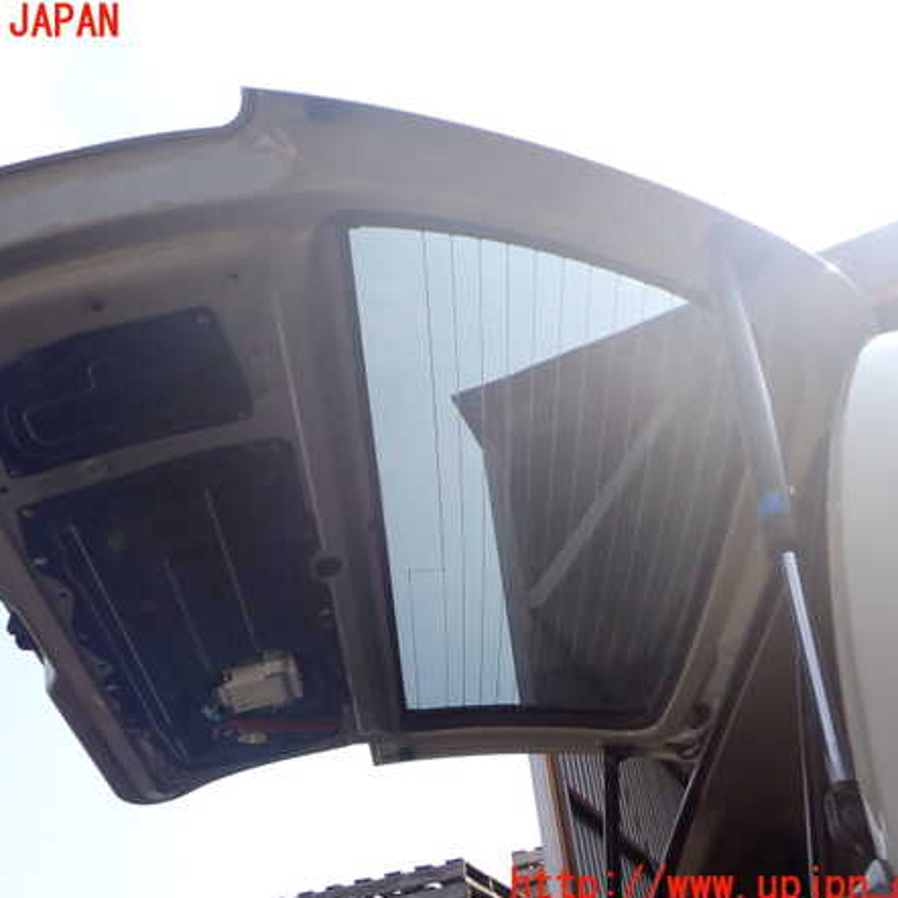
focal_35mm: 36
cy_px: 455
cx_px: 360
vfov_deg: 46.0
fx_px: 1057
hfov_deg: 45.8
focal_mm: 5.4
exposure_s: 1/640
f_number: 3.2
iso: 100
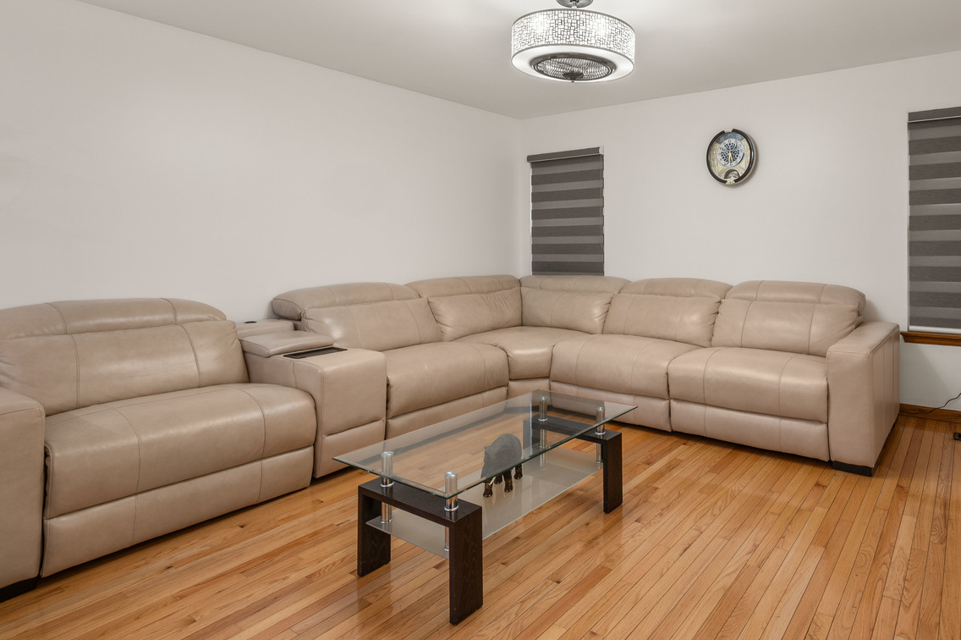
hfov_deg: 81.4
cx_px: 634
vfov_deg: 60.0
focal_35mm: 20
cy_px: 199
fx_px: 534
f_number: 8
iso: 400
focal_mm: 14
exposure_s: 1/6
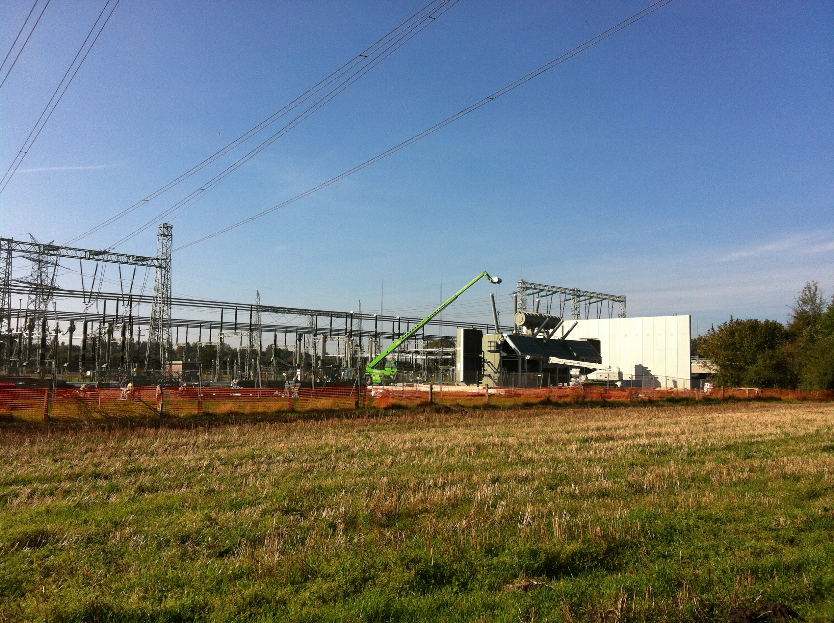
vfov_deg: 40.6
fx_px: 842
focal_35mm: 35
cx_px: 417
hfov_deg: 52.7
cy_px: 312
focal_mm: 3.85
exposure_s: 1/1676
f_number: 2.8
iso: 80
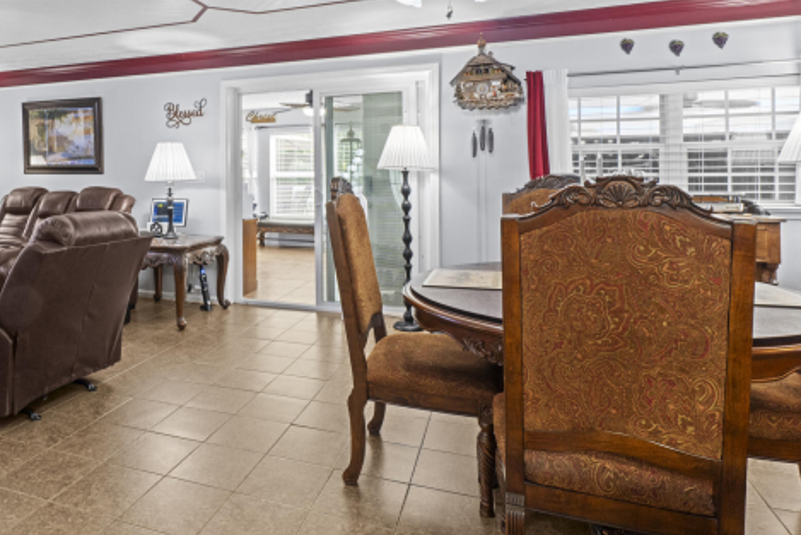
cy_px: 169
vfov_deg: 51.9
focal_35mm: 24
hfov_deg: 72.1
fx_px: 534
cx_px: 285
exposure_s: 1/2.5
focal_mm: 10
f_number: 10
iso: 400
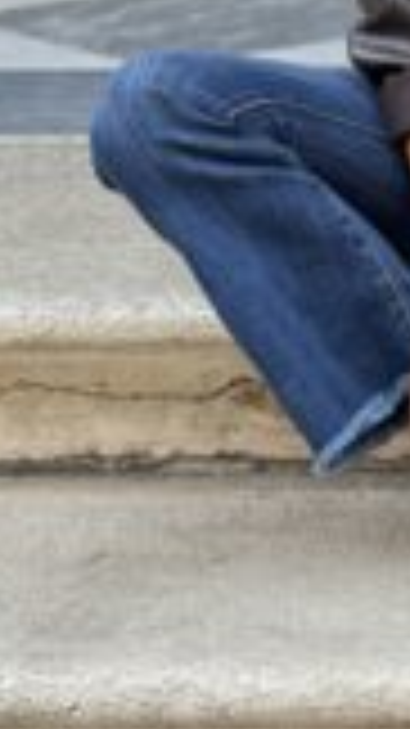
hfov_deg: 9.1
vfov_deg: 16.3
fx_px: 2496
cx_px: 622
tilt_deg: -9.3
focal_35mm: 129
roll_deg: +0.4
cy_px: 14
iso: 100
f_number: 1.78
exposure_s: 1/270
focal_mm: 6.76
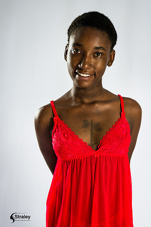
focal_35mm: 55
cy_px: 114
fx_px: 346
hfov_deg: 24.6
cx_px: 76
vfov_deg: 36.2
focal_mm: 55
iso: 125
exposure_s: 1/100
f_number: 5.6
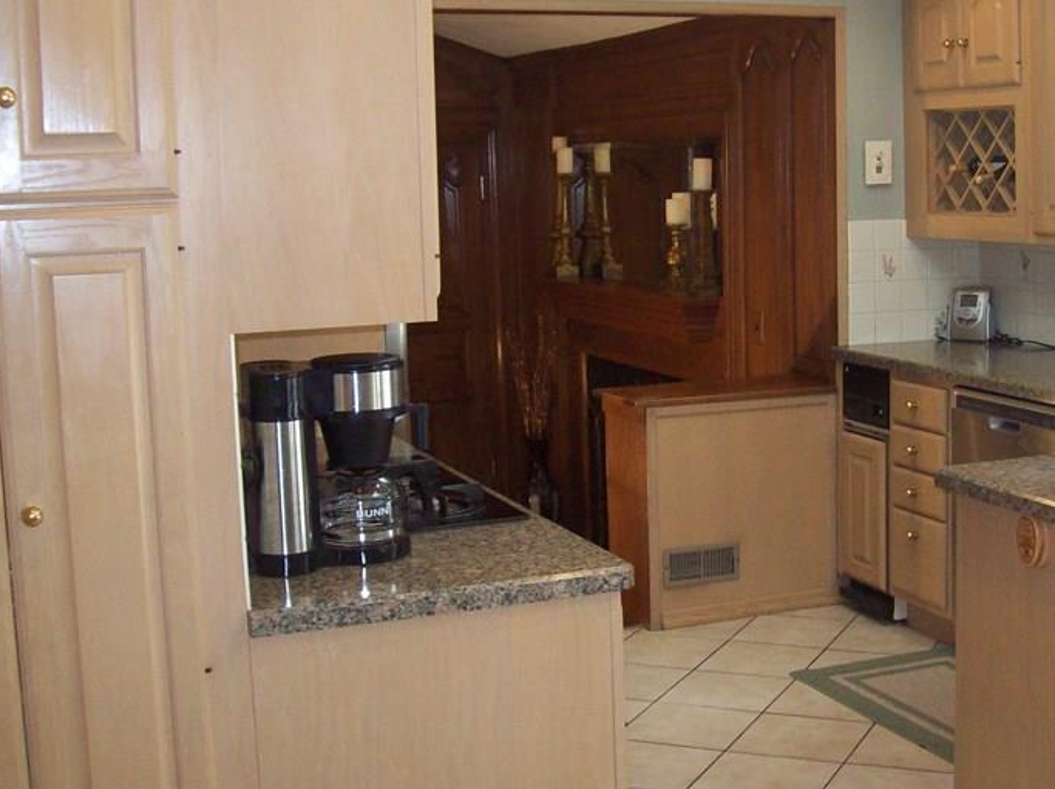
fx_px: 1644
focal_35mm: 54
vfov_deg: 27.0
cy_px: 345
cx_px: 660
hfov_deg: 35.4
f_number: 2.7
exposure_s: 1/98.3
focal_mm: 6
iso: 200
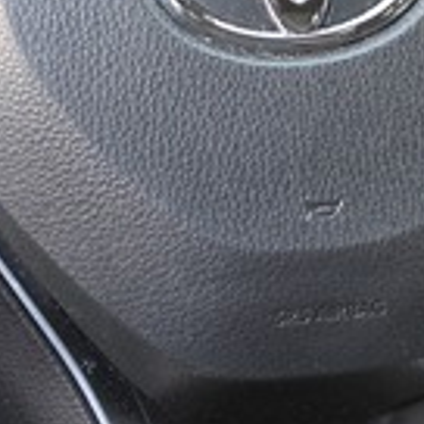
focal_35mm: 313
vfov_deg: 5.6
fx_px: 4337
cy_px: -55
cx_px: 274
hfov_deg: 5.6
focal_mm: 18.6
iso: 400
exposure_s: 1/120
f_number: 2.9
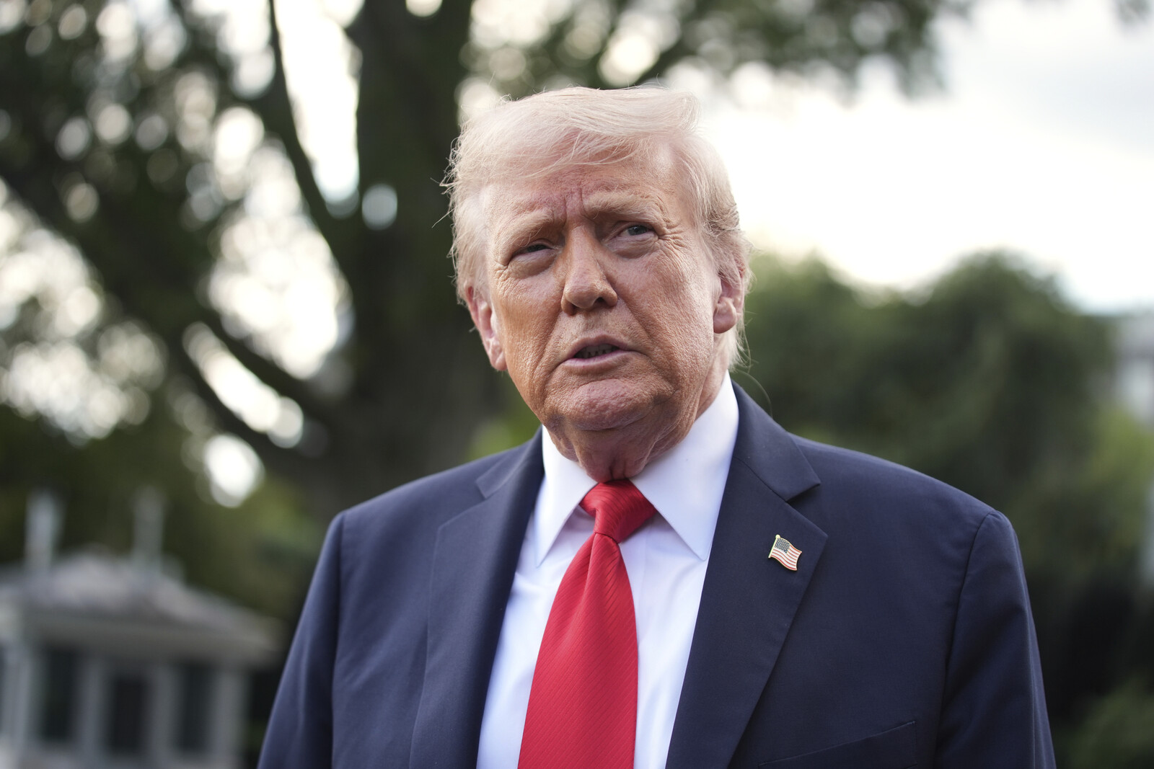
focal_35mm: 70
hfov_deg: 28.8
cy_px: 384
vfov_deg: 19.5
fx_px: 2244
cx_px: 577
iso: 400
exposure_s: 1/1250
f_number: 2.8
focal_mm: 70
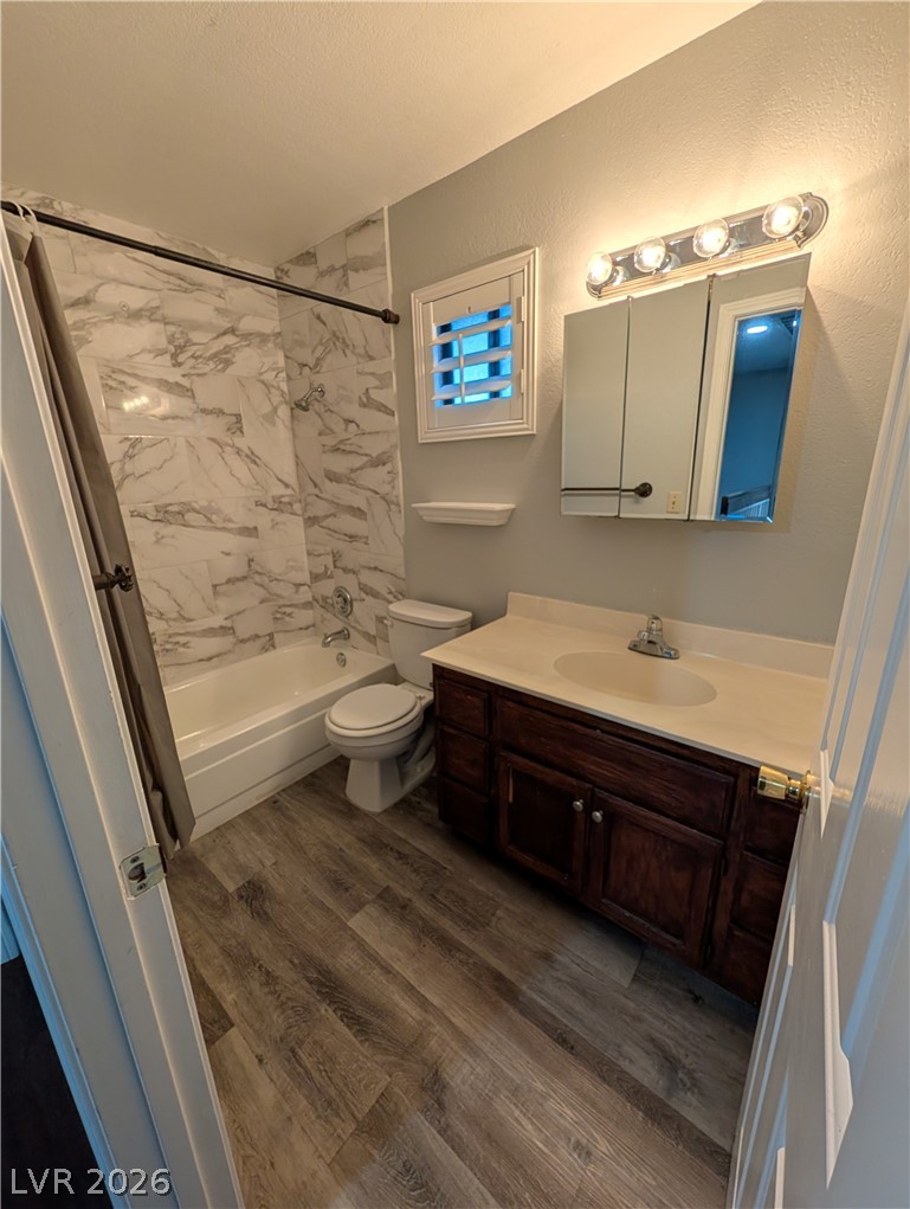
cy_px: 604
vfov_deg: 110.4
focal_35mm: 12
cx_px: 455
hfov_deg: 94.7
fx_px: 419
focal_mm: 2.02
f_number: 1.7
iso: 78
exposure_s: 1/120
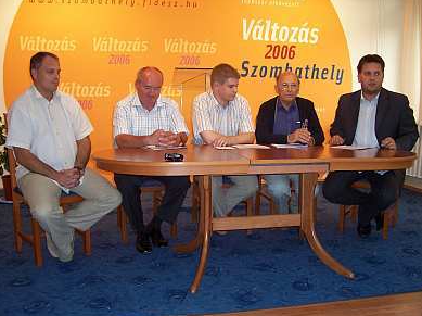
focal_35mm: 35
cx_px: 213
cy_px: 160
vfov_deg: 40.6
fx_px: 426
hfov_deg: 52.7
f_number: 2.7
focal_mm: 5.6
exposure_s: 1/60
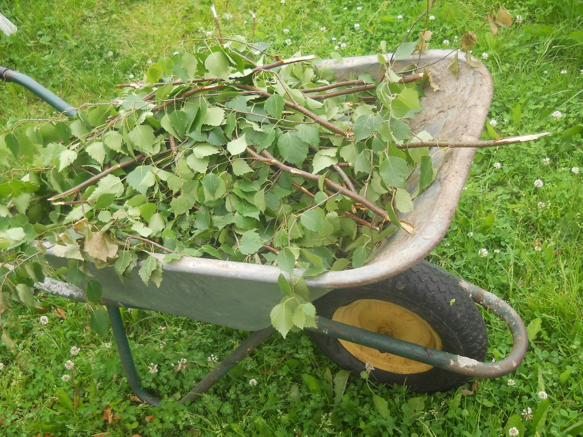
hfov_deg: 45.8
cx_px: 292
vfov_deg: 35.1
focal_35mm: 41
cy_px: 218
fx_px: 691
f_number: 3.1
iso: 80
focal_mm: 6.72
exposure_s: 1/200
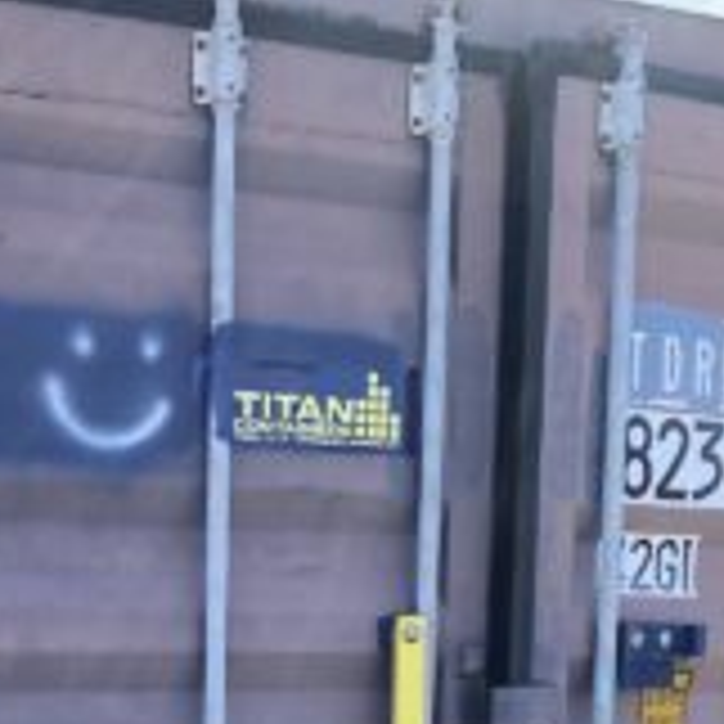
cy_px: 670
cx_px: 126
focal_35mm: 57
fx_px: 1349
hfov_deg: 29.2
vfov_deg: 28.7
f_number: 1.8
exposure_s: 1/864
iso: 32
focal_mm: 4.25
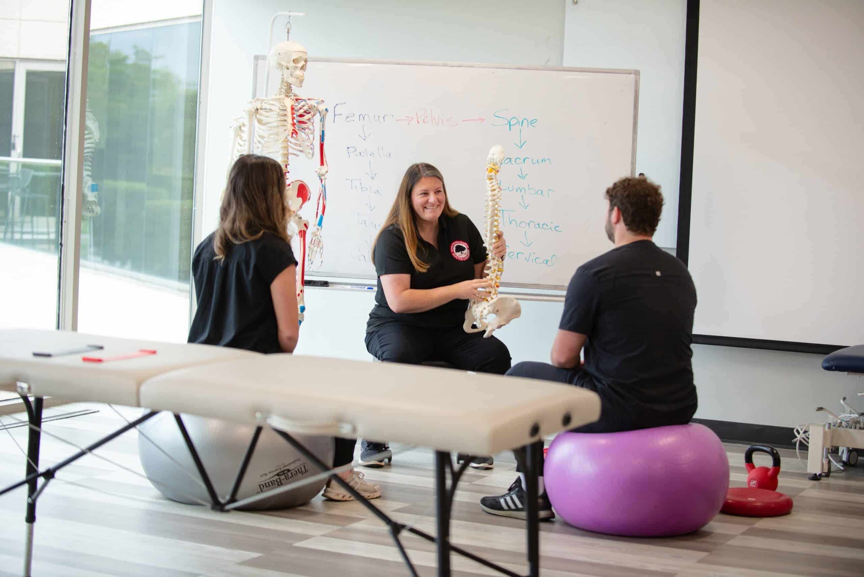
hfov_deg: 27.0
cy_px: 288
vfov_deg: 18.2
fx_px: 1801
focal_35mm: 75
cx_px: 432
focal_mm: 75
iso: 800
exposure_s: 1/160
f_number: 2.8
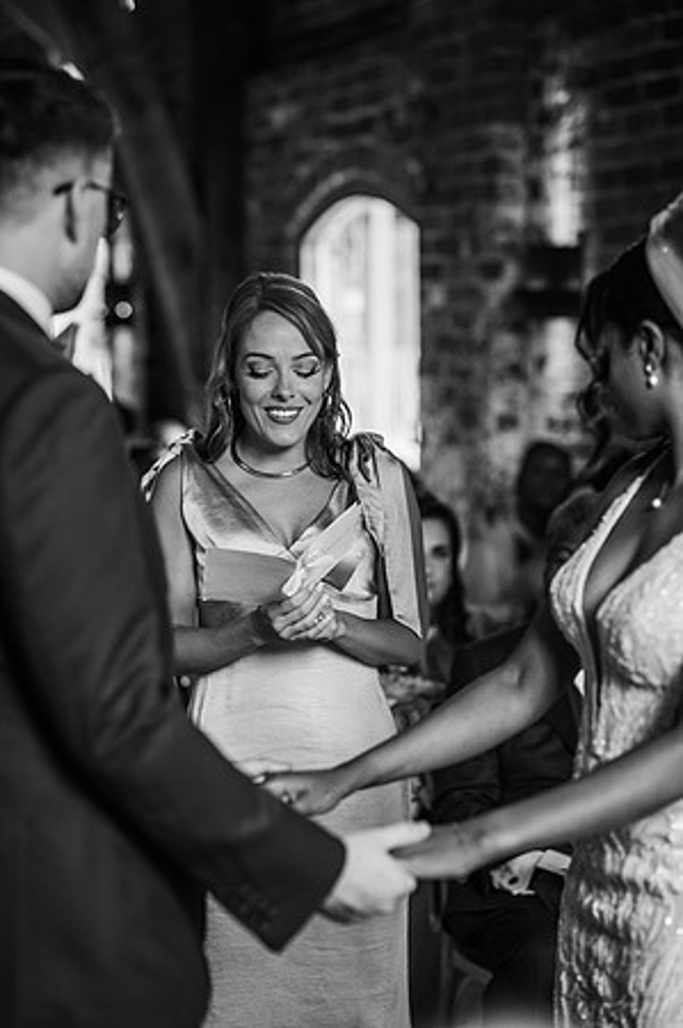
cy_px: 514
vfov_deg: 23.9
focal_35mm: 85
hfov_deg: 16.0
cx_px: 342
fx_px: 2424
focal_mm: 85
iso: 280
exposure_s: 1/200
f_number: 2.5
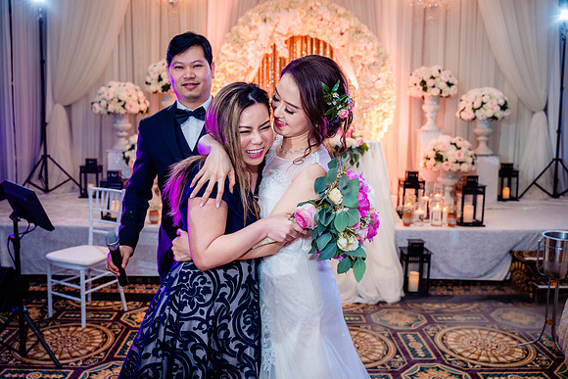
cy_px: 194
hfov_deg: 59.1
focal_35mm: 32
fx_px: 501
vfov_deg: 41.5
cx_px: 282
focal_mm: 28
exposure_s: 1/160
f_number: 3.5
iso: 1000
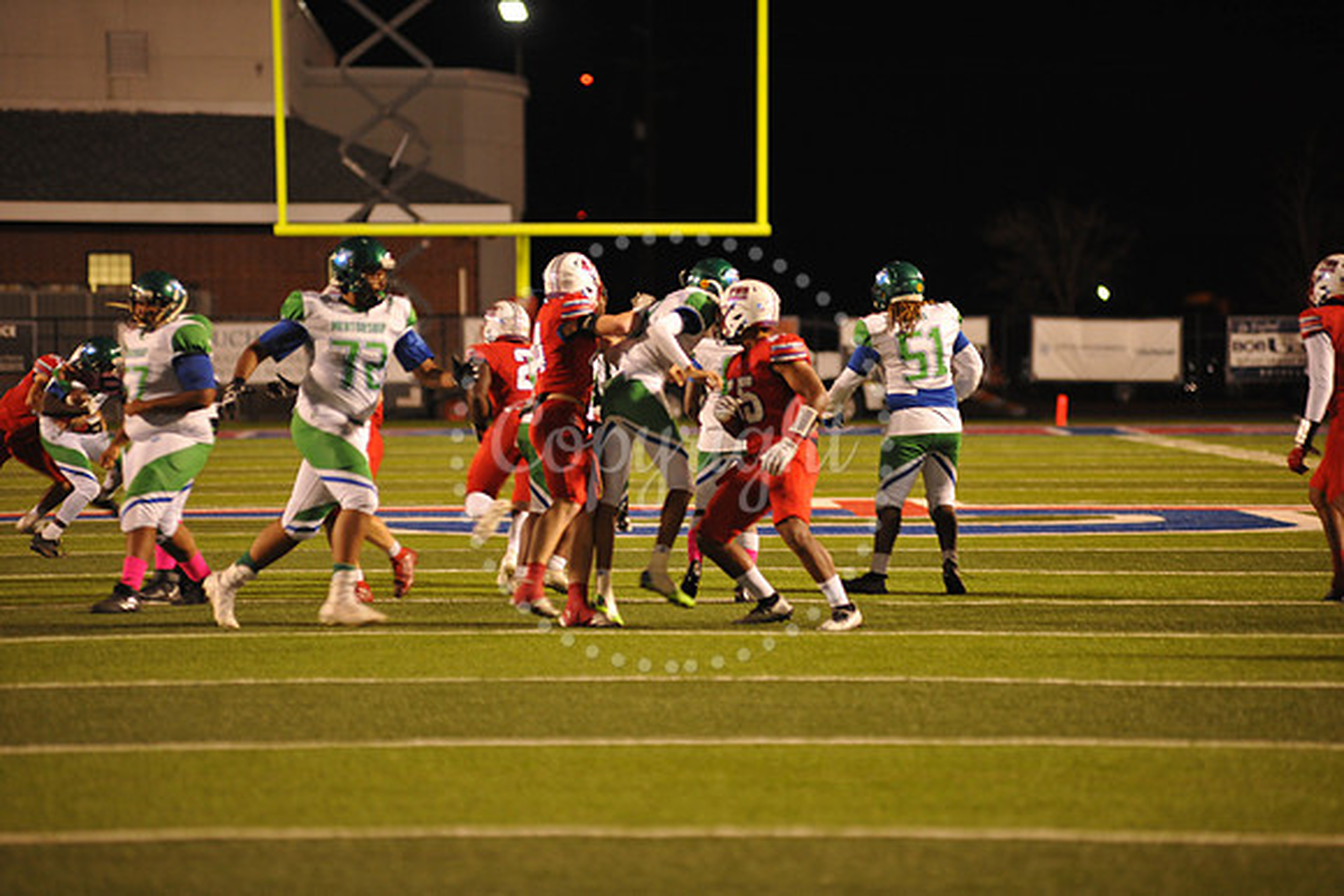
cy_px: 448
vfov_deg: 6.9
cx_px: 672
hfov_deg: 10.3
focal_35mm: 200
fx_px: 7468
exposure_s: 1/125
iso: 1600
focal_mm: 200
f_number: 2.8
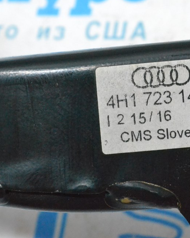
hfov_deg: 12.6
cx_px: 128
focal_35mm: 123
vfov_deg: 15.7
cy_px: 123
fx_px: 863
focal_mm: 55
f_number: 13
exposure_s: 1/100
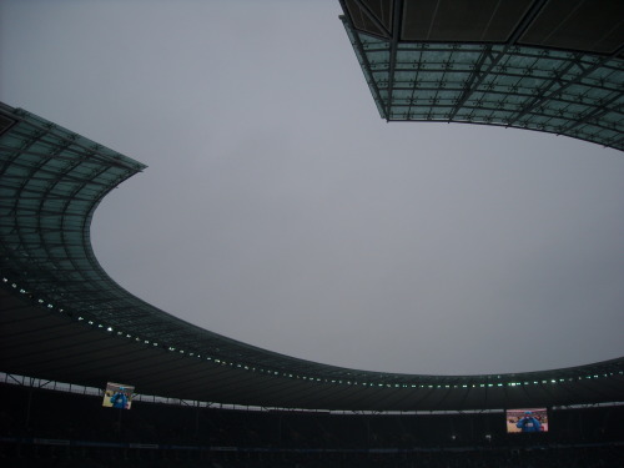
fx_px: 631
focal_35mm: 35
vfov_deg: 40.7
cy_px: 234
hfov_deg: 52.6
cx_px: 312
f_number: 5.6
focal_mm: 5.7
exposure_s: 1/168
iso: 64
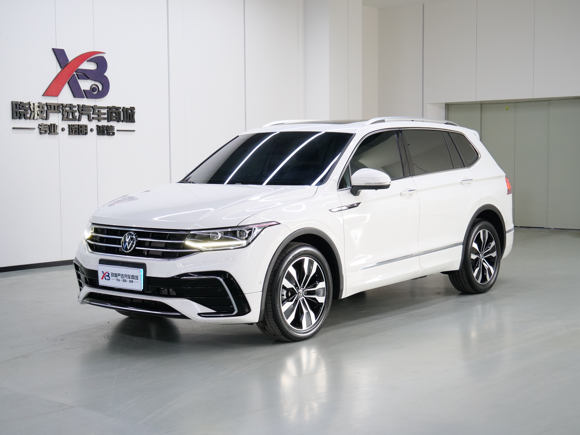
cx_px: 290
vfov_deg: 29.1
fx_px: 838
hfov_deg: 38.2
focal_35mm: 50
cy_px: 218
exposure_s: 1/30
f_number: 4.5
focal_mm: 25
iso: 800
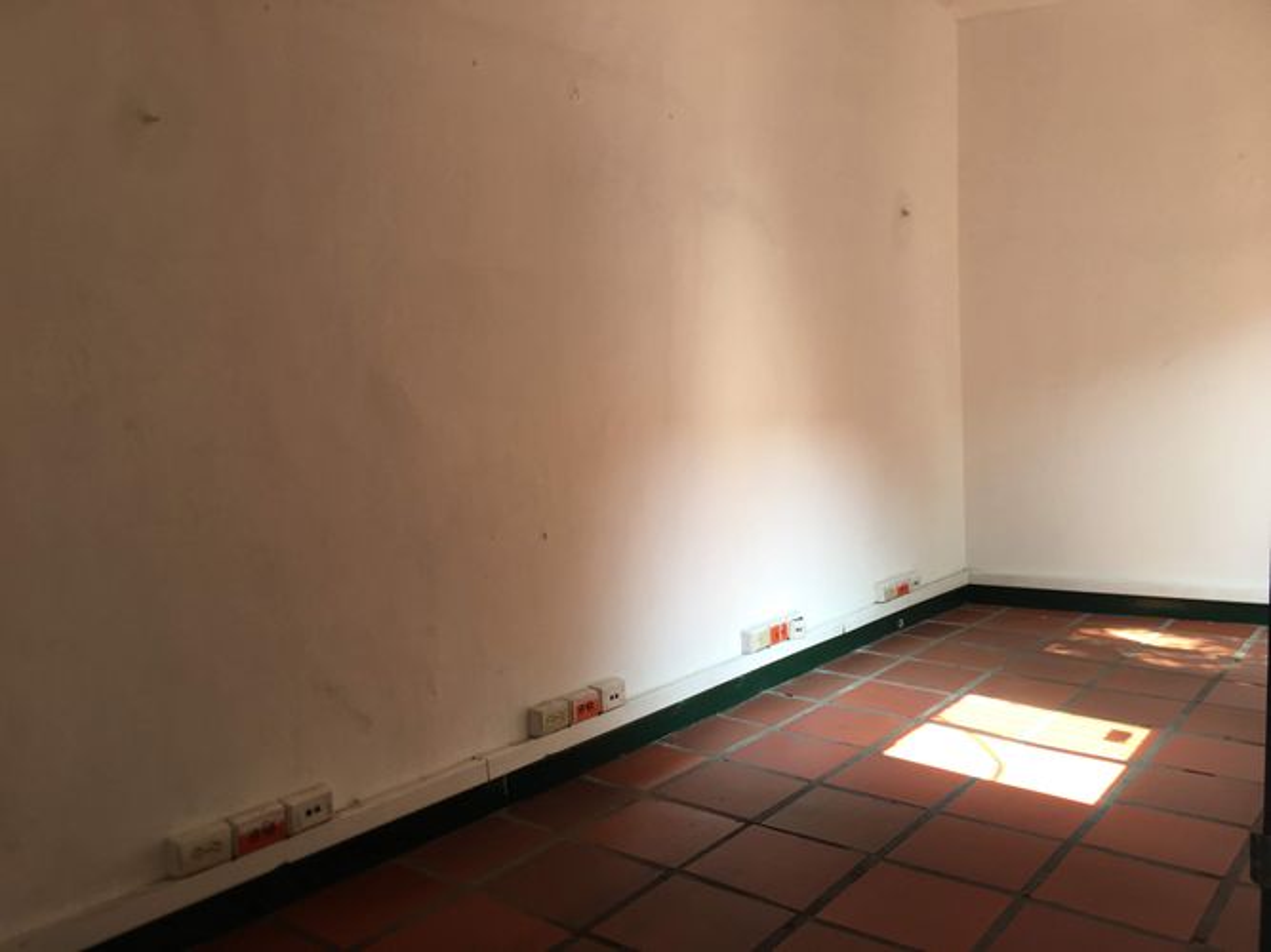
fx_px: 1065
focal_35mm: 29
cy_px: 476
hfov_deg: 61.7
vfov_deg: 48.2
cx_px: 636
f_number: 2.2
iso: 32
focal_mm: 4.15
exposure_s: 1/60
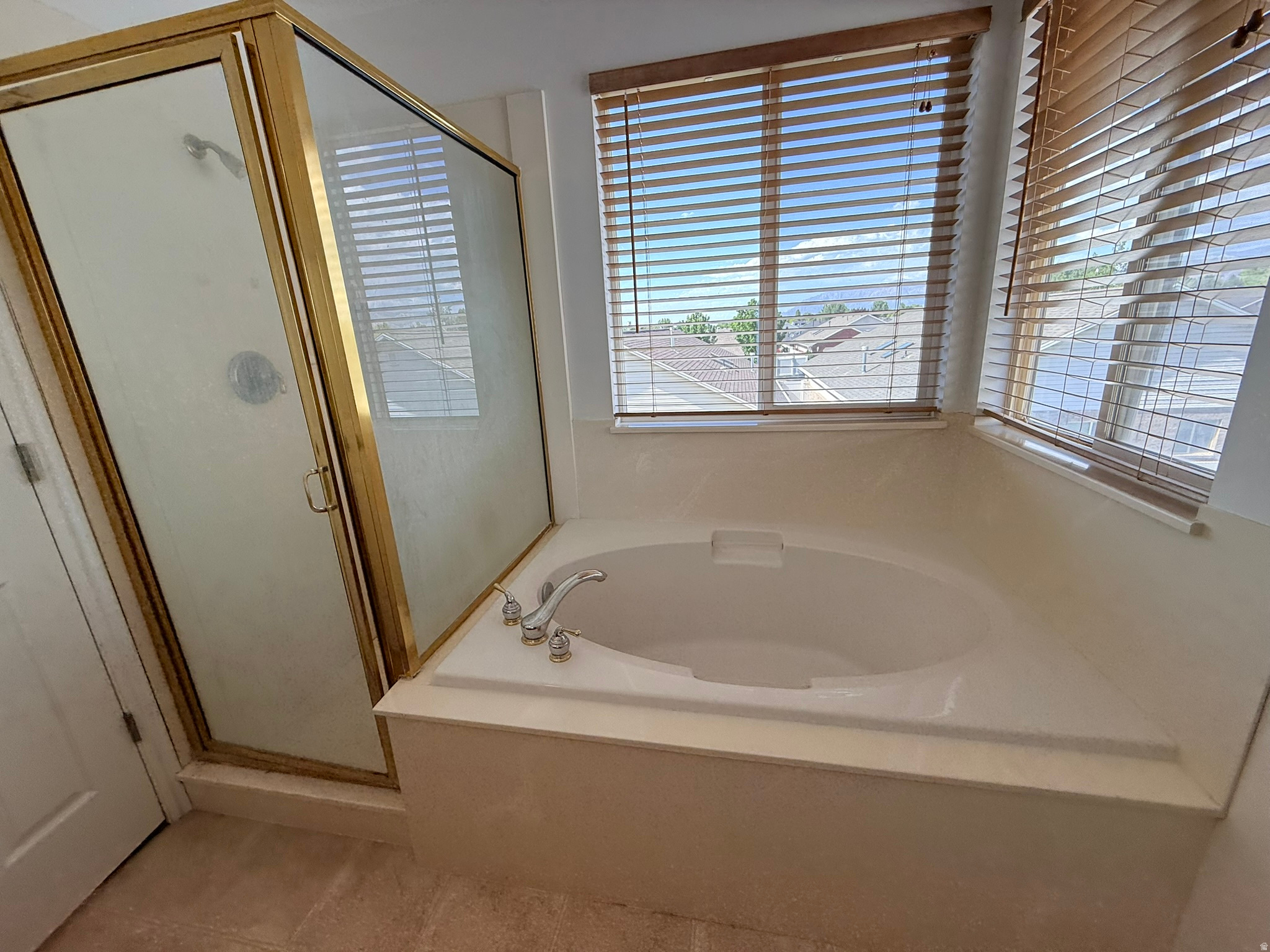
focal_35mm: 14
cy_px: 476
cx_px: 635
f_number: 2.2
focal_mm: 2.22
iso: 64
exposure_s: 1/274
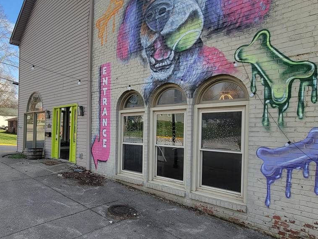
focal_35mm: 22
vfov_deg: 60.9
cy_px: 132
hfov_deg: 74.7
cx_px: 114
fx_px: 202
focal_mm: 2.2
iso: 50
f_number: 2.2
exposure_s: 1/507
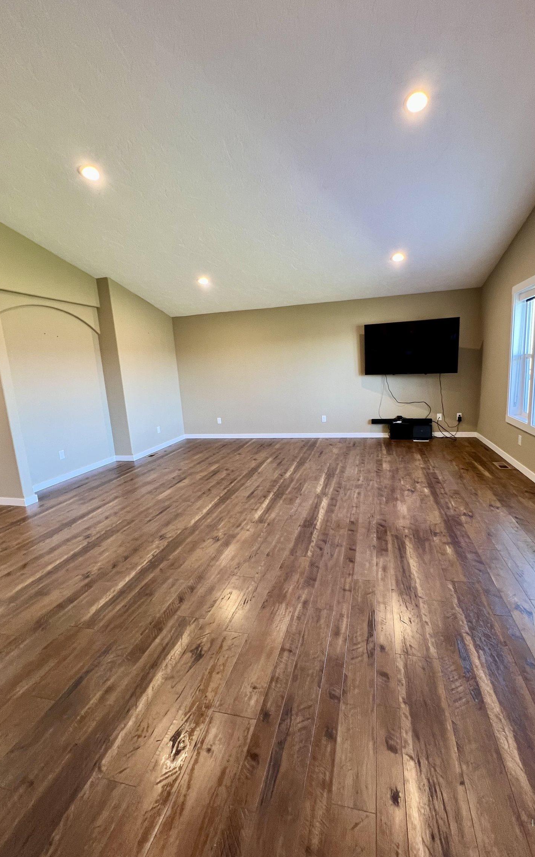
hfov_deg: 78.4
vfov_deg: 105.3
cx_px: 293
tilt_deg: -10.6
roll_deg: +1.5
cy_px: 427
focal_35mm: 14
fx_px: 327
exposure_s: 1/60
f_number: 1.8
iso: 160
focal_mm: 1.57
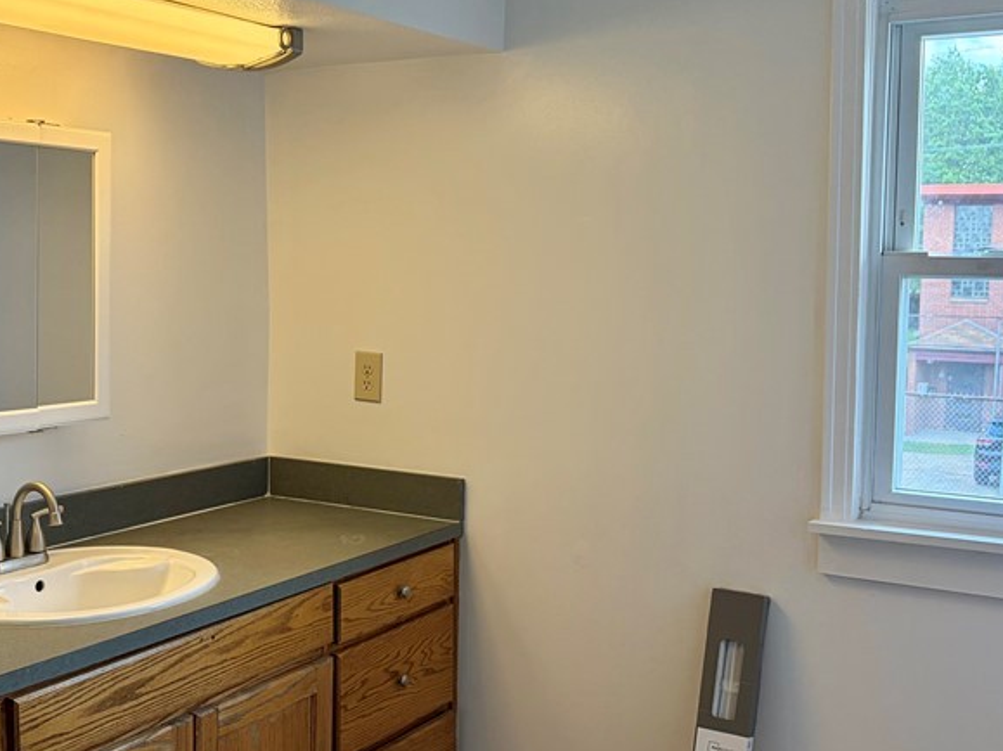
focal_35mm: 46
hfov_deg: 41.1
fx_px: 1333
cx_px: 404
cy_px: 353
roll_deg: -1.0
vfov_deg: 31.5
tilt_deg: -3.6
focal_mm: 5.96
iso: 64
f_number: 1.6
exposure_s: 1/178
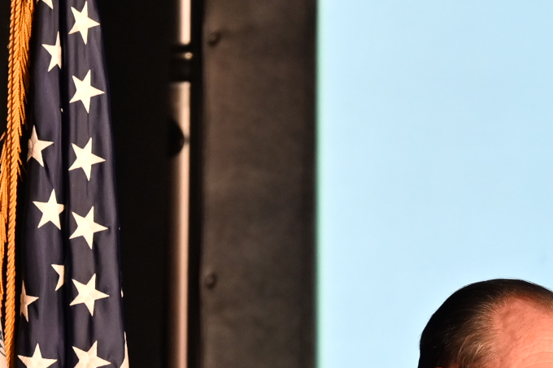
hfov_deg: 1.7
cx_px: 546
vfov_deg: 1.1
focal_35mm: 1215
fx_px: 18658
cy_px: 379
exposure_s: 1/125
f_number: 2.8
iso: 720
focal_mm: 200
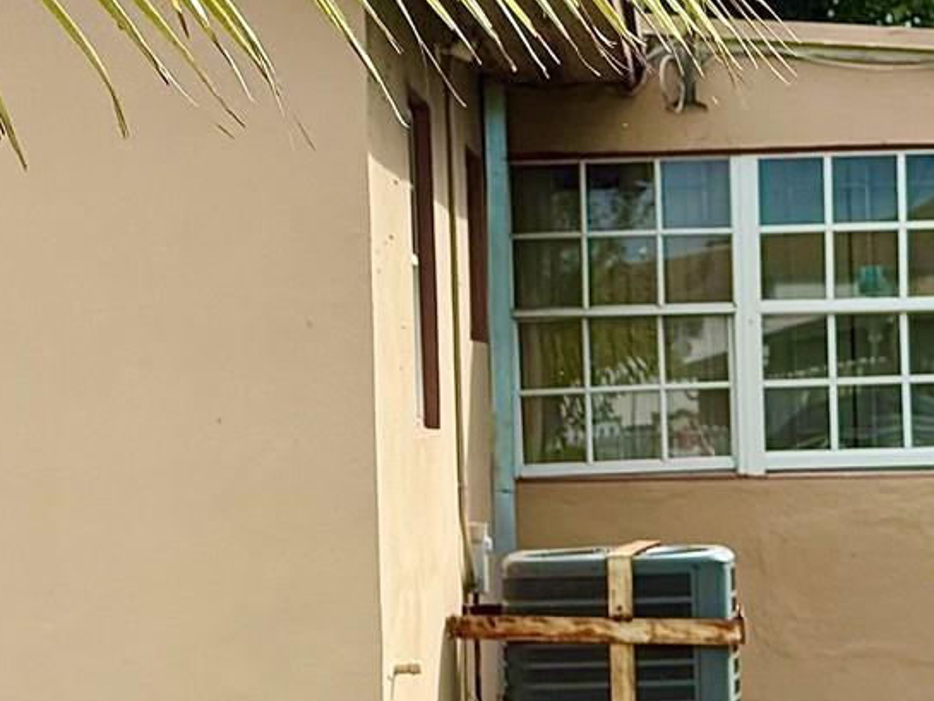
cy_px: 356
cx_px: 399
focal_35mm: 141
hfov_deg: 14.0
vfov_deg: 10.5
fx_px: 3805
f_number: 1.78
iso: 100
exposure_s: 1/2667
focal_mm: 6.76
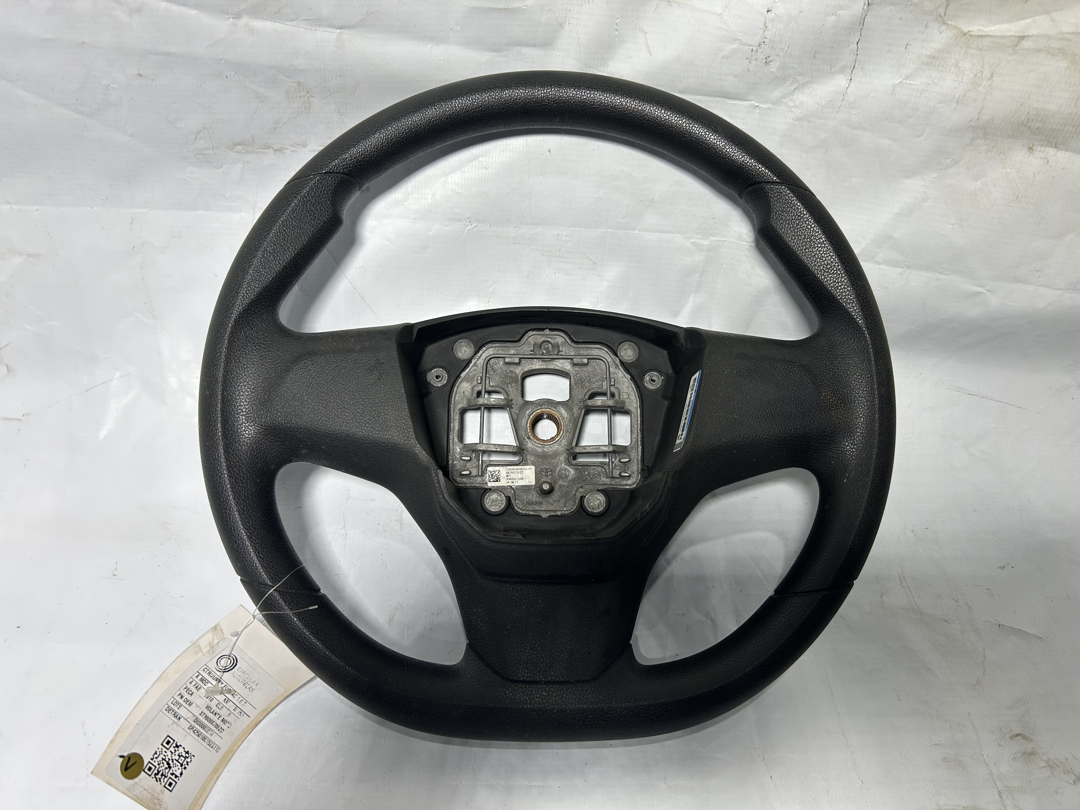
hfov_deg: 67.3
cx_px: 540
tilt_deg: -47.7
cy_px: 405
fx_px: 811
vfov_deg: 53.1
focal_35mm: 26
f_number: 1.5
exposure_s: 1/200
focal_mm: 5.7
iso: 40
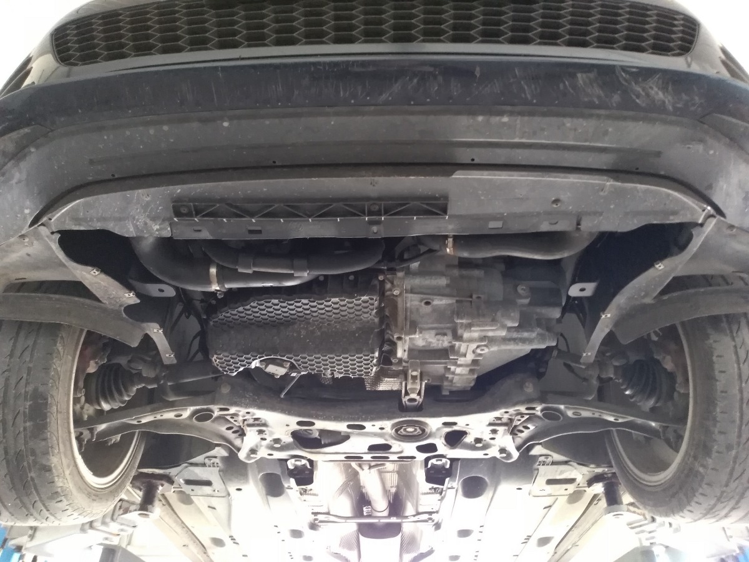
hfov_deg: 67.3
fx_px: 563
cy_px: 281
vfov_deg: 53.1
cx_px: 374
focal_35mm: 26
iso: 814
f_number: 2
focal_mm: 3.54
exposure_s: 1/25
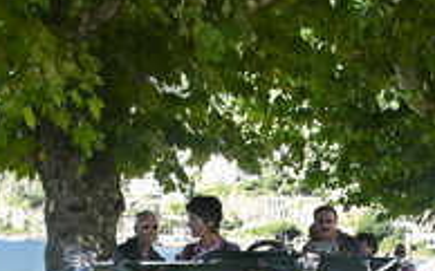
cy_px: 394
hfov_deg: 20.4
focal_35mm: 102
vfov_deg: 12.3
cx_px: 210
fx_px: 1209
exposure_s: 1/62.6
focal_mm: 8.9
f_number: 5
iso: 50
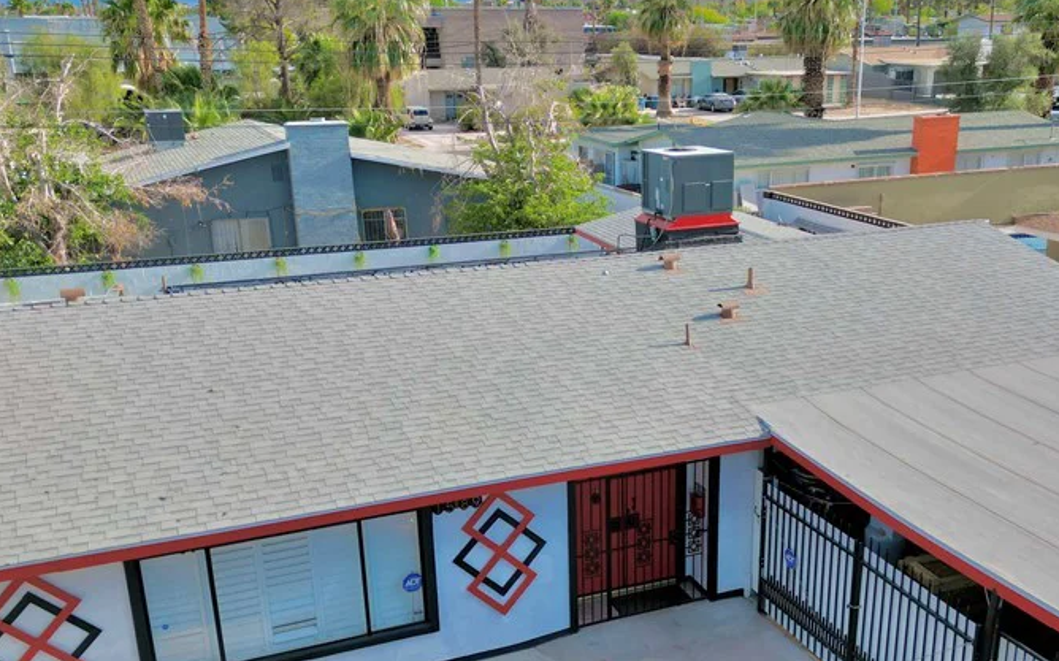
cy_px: 447
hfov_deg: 50.1
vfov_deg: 32.4
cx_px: 631
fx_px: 1125
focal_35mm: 39
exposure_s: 1/2500
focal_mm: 6.72
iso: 140
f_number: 1.7
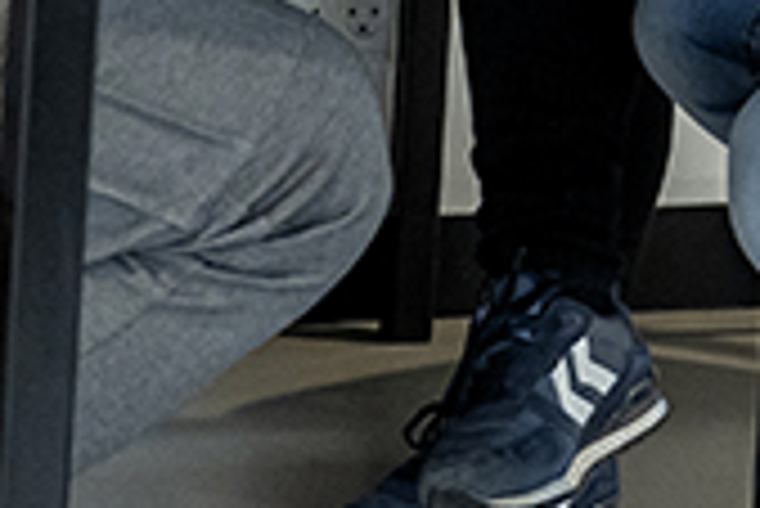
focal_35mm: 220
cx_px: 913
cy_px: -1020
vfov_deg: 5.8
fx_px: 4652
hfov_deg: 9.2
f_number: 4.5
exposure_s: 1/125
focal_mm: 34.5
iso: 1250
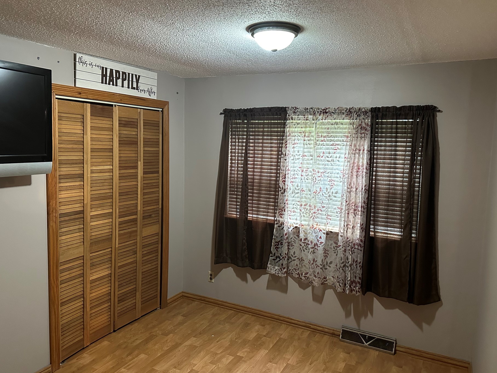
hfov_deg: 65.3
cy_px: 183
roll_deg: -1.9
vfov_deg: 51.4
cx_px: 245
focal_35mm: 27
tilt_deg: -6.0
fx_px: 388
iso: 640
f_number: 1.78
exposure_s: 1/40
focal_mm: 6.86
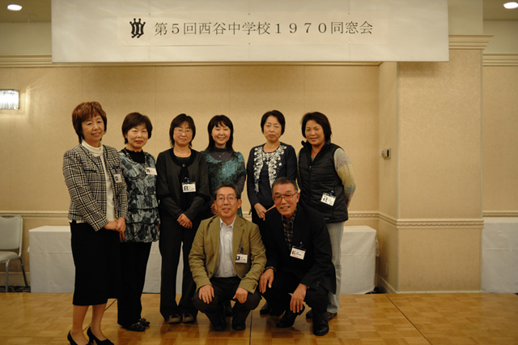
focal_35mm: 35
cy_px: 172
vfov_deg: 37.8
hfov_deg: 54.5
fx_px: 503
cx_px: 259
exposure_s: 1/100
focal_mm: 35
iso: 1600
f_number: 2.8
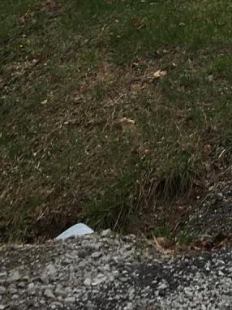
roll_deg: +0.3
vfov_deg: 12.0
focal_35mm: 152
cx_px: 206
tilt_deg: -0.7
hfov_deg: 9.7
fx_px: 1360
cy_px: -237
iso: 25
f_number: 2.2
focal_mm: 4.15
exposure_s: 1/1012
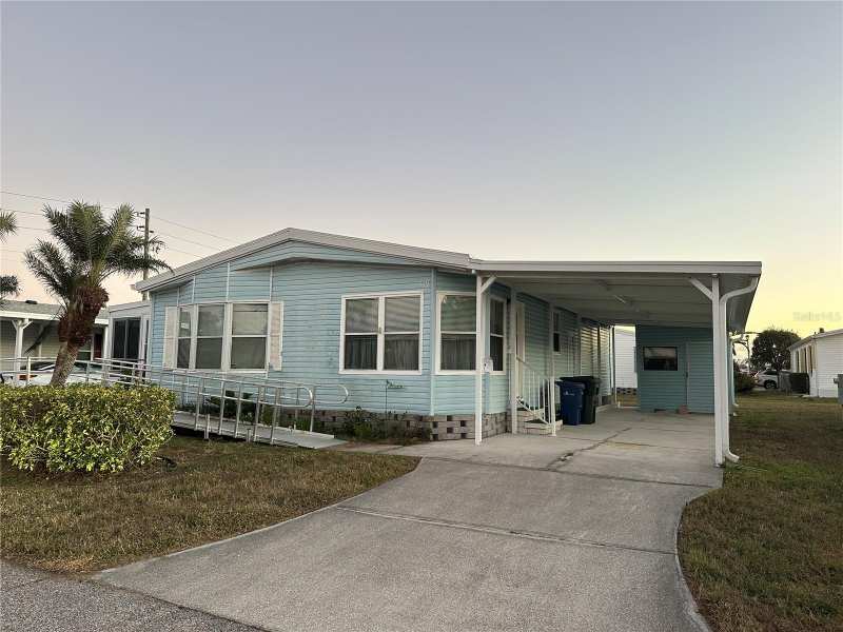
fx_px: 584
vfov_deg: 56.8
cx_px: 422
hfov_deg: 71.6
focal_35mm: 24
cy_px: 316
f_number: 1.78
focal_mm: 6.86
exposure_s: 1/121
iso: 160
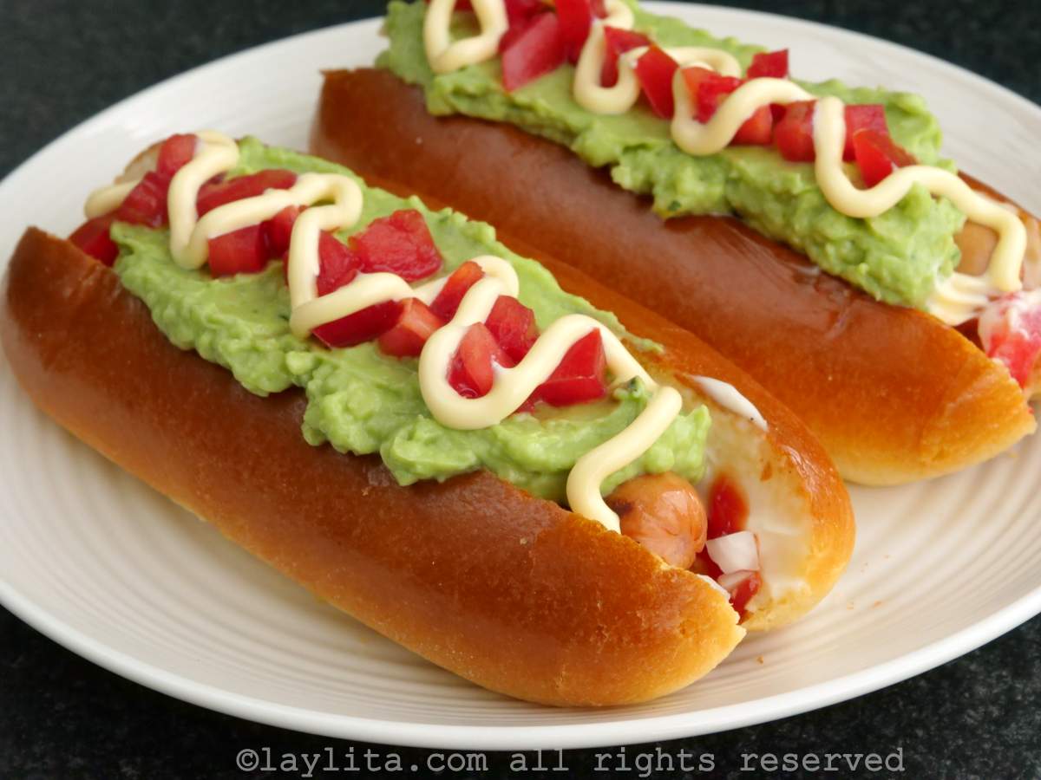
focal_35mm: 88
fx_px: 2646
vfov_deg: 16.8
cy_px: 390
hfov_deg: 22.3
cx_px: 520
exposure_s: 1/100
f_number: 11
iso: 2500
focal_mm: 44
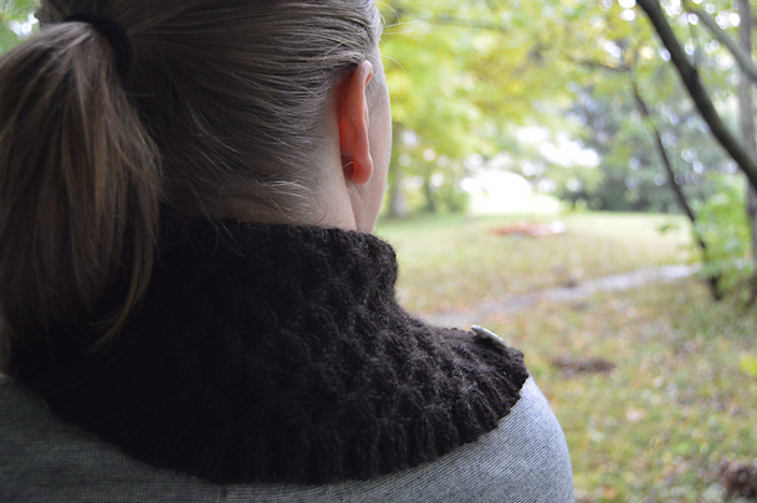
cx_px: 379
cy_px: 245
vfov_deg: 32.6
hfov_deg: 47.4
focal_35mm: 41
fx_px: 861
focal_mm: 26
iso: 1250
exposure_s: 1/60
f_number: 4
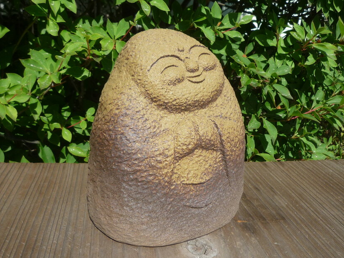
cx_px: 167
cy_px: 128
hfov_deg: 54.0
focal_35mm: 34
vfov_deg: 41.8
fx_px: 338
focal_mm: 4.4
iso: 100
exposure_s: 1/640
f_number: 4
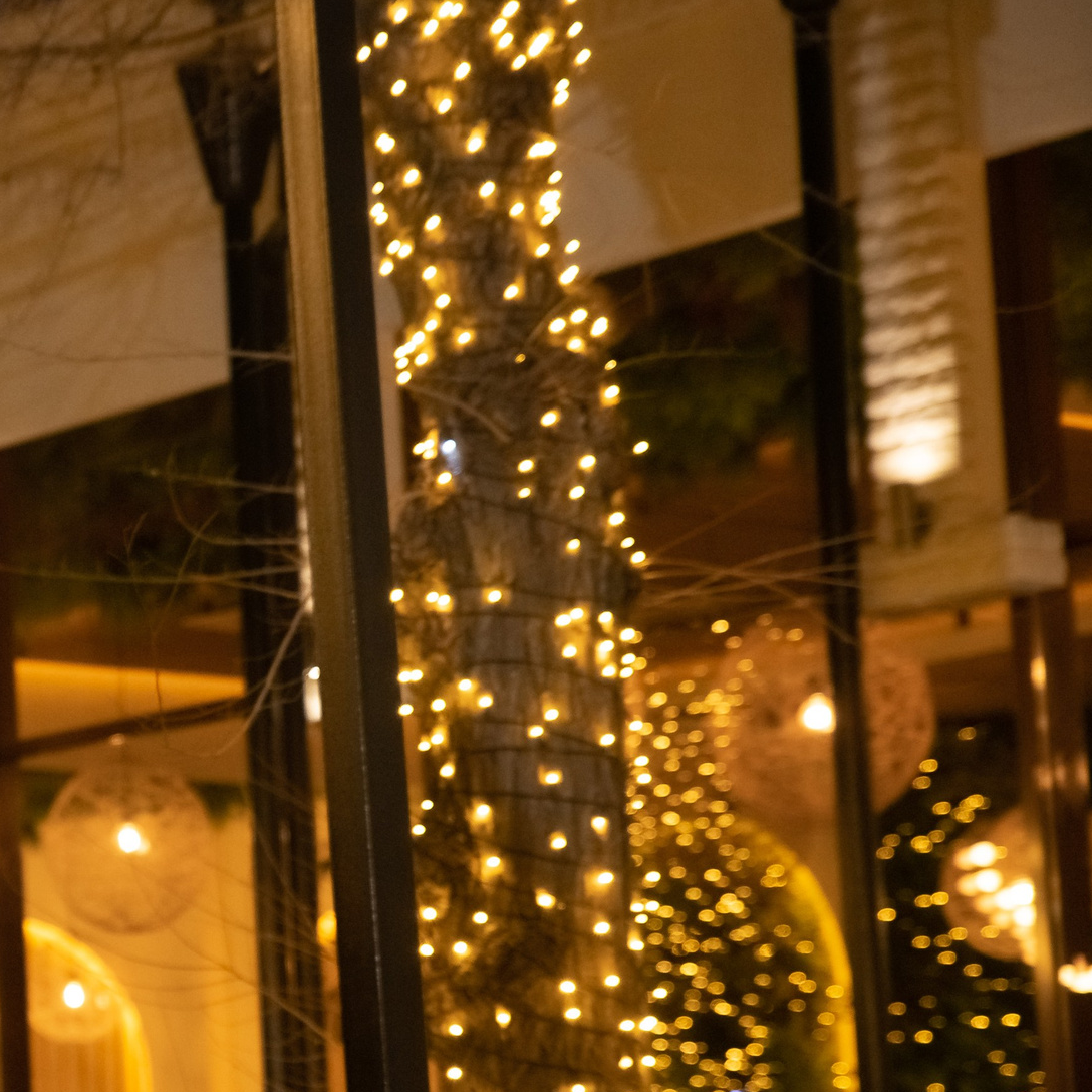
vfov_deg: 12.5
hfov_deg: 12.2
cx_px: -172
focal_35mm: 140
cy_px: 756
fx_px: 4997
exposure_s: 1/160
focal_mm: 70
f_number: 4
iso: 1000
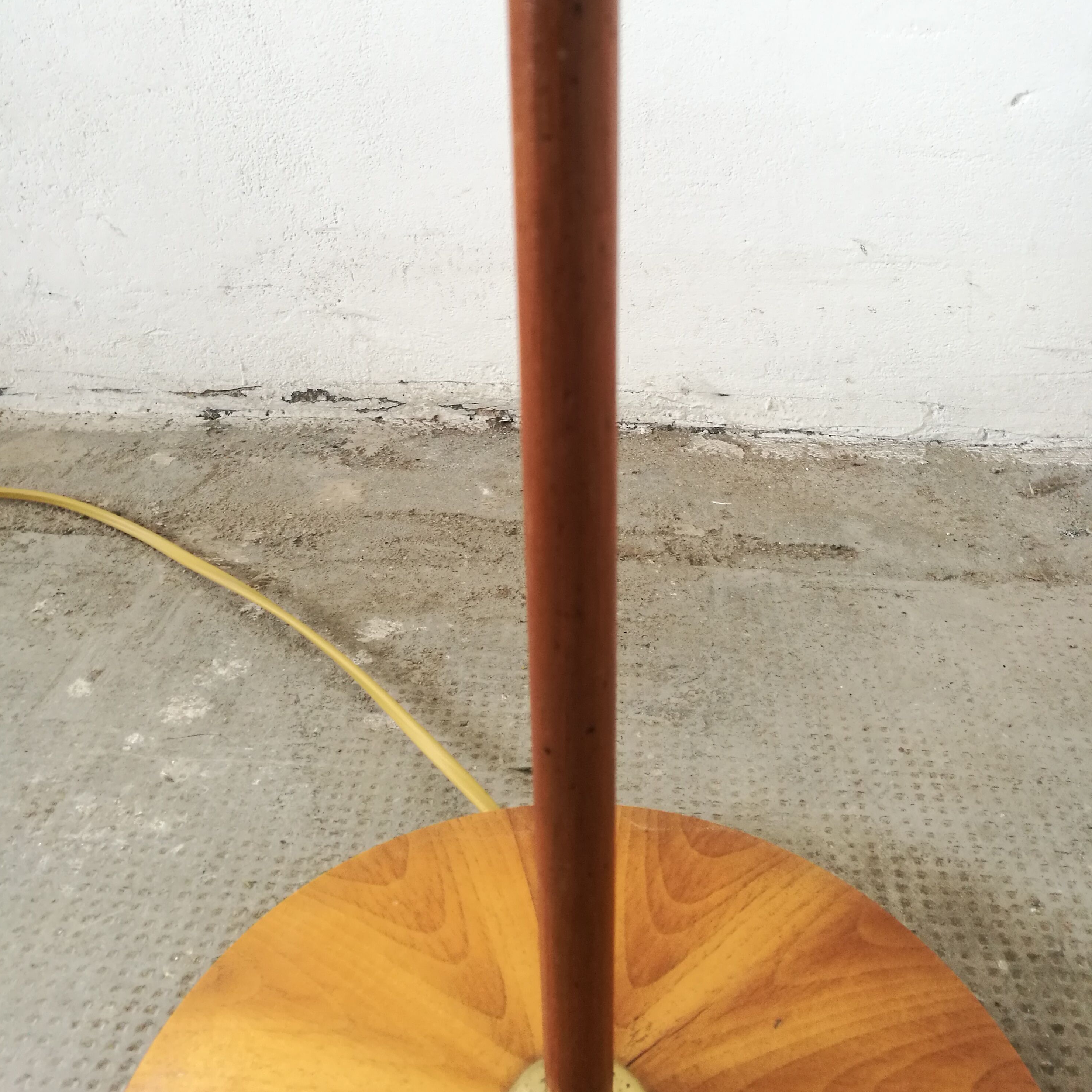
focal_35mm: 32
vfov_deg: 50.5
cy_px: 397
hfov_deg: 51.1
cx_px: 545
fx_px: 1142
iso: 200
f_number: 2.2
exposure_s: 1/40
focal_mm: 4.5
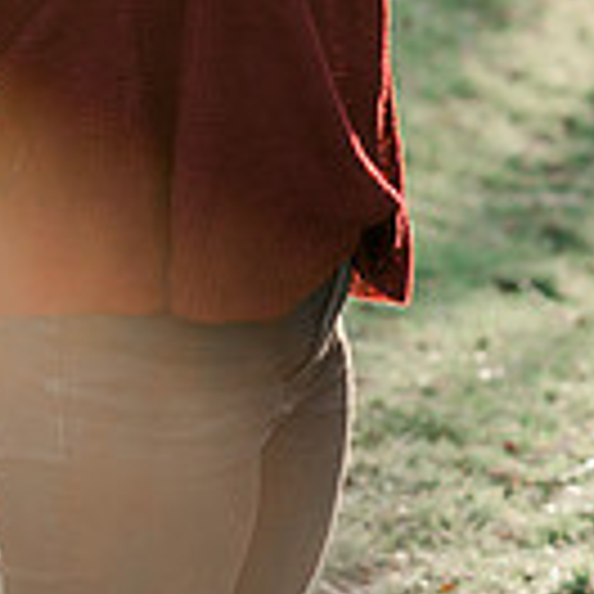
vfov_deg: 7.0
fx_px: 4776
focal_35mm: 246
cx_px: 0
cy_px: -256
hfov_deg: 7.1
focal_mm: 85
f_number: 3.2
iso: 320
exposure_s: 1/400
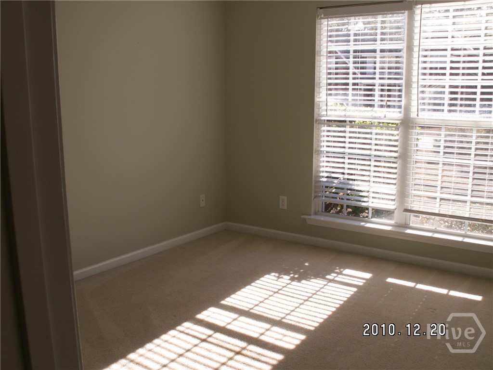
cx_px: 246
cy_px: 185
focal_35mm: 35
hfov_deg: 52.6
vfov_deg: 40.7
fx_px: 498
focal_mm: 5.86
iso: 50
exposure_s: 1/125
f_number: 5
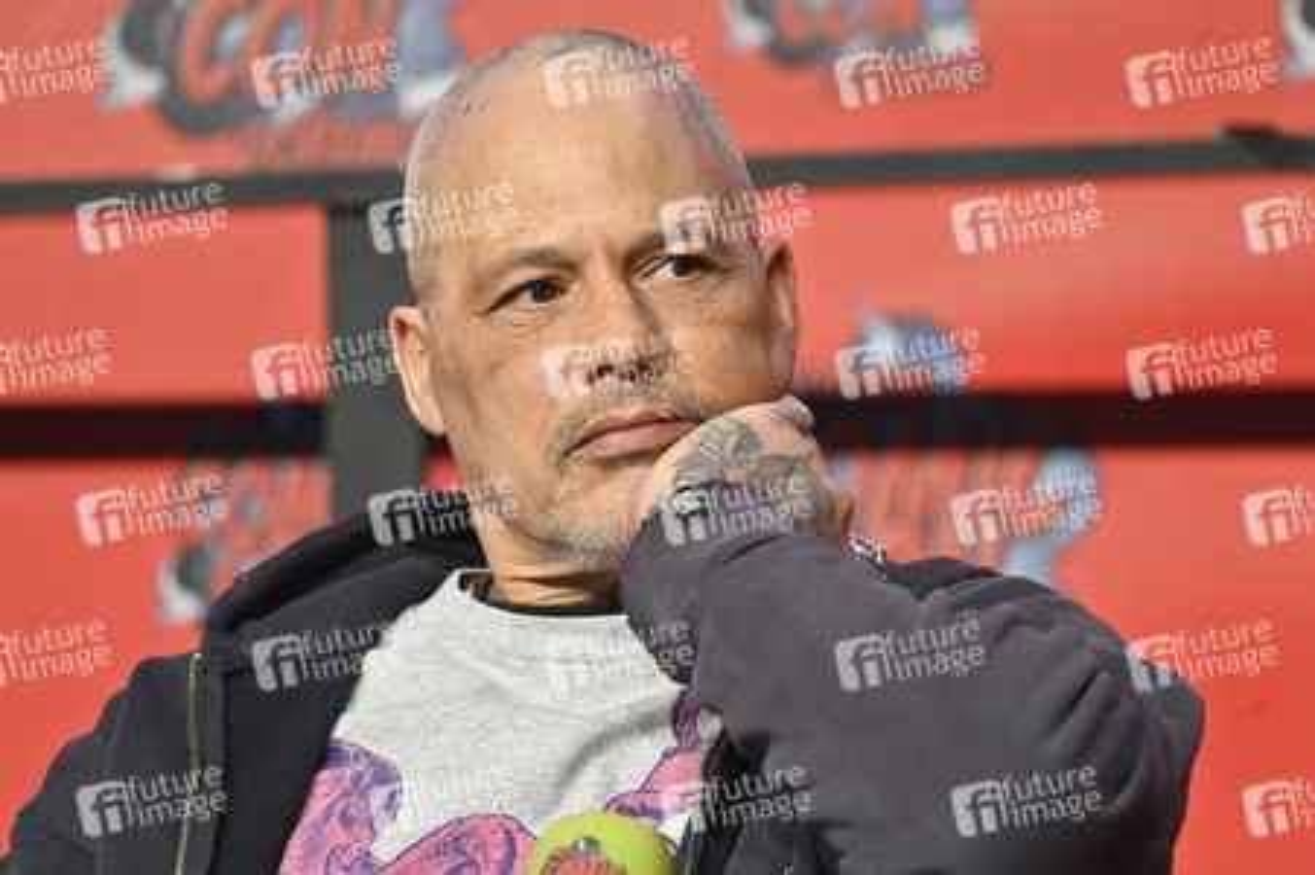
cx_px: 658
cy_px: 438
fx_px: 14600
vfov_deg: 3.4
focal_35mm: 400
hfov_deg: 5.2
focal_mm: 400
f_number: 5
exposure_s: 1/400
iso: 2500
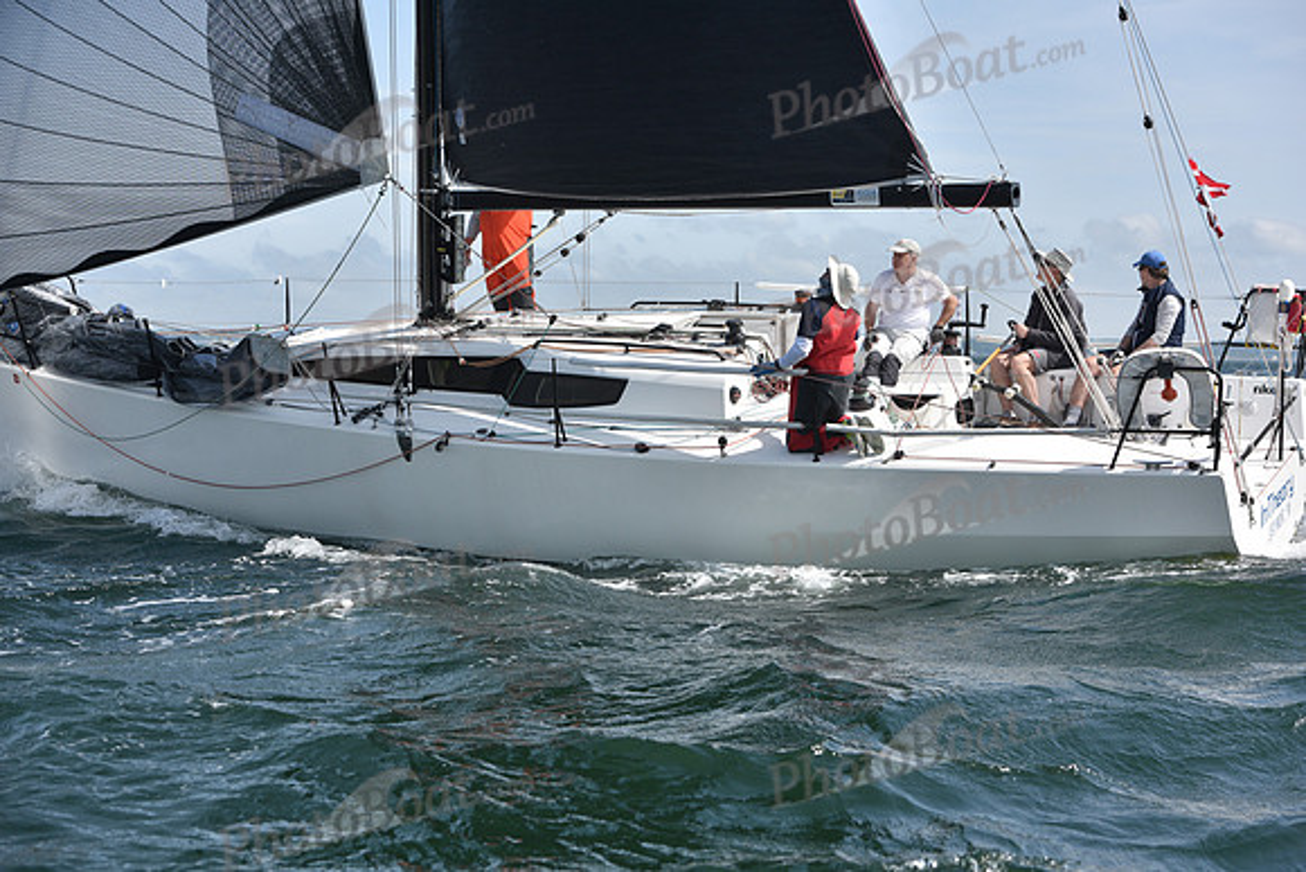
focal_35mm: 70
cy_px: 436
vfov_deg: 19.5
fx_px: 2540
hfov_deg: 28.8
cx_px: 653
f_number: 6.3
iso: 200
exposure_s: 1/1250
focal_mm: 70
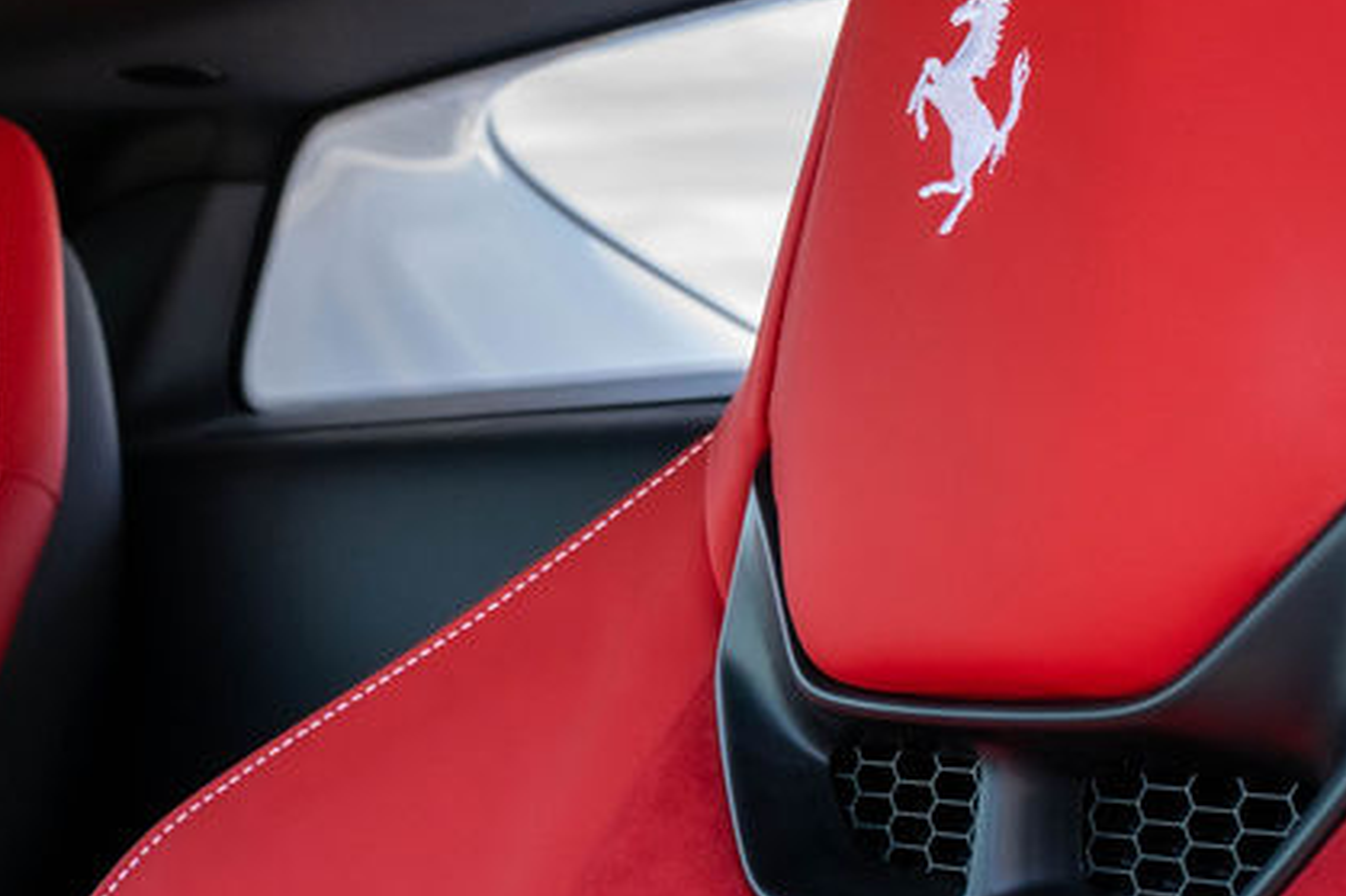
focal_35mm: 88
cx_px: 376
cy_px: 487
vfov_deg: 15.5
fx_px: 3289
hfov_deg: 23.0
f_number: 7.1
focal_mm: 24
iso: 400
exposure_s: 1/200
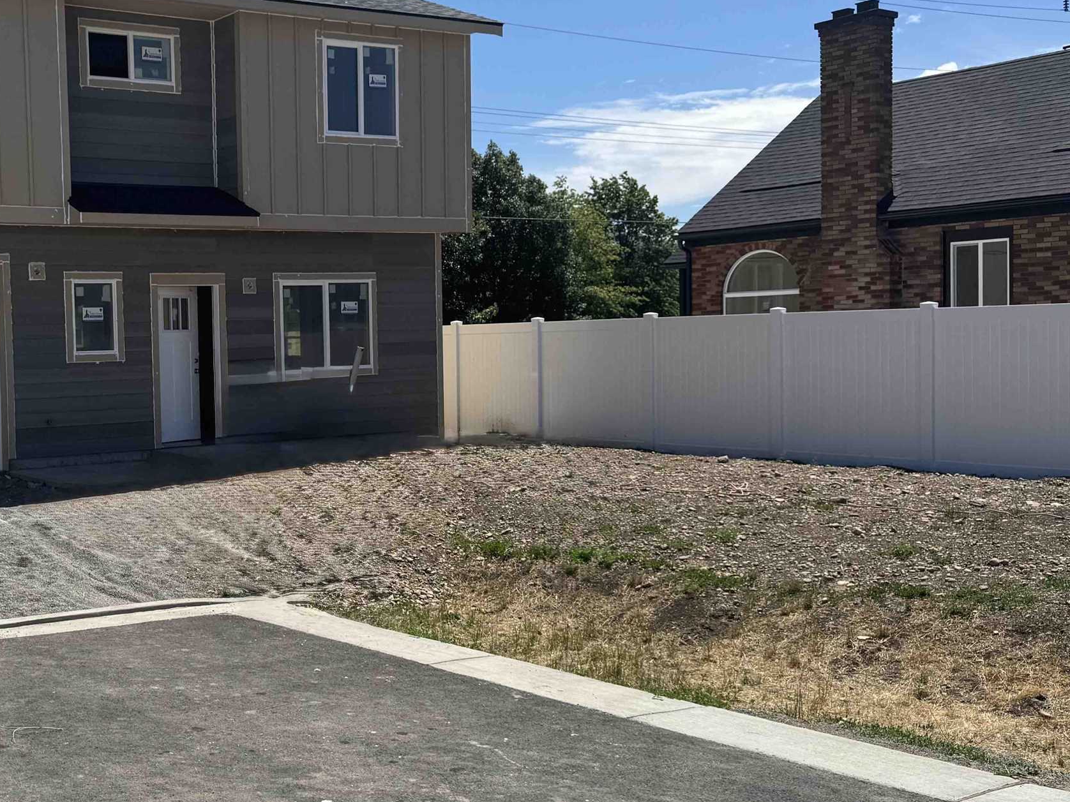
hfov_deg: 40.7
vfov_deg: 32.9
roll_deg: +1.1
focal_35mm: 44
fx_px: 1360
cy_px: 403
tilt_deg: -2.5
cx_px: 174
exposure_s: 1/5814
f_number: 1.78
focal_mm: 6.76
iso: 80
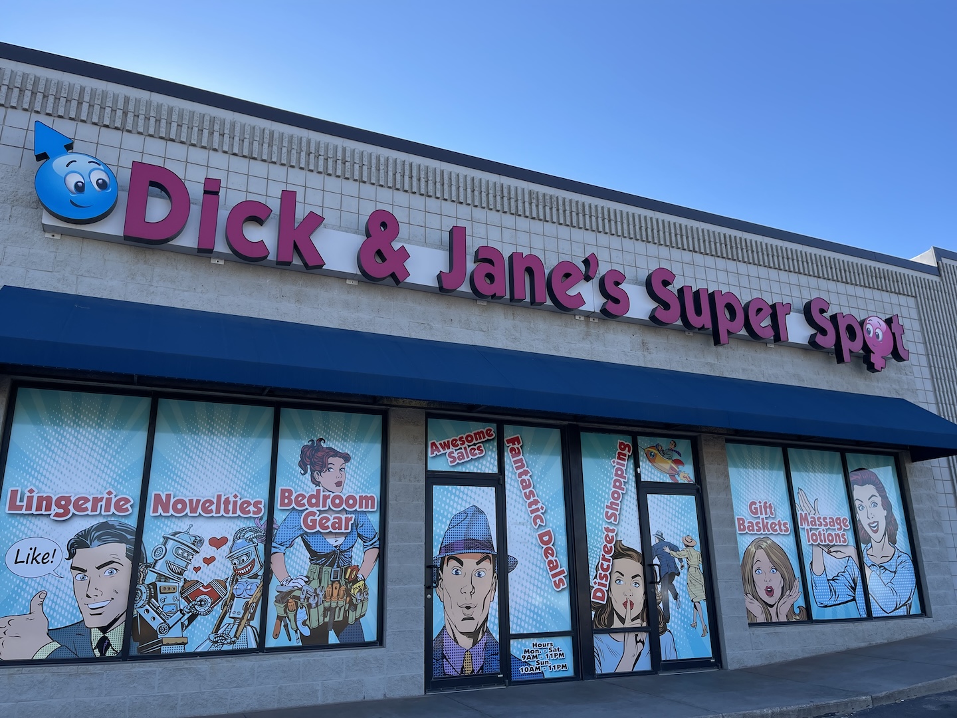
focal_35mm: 26
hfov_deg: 67.3
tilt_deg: +16.3
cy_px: 359
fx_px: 719
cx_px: 478
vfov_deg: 53.1
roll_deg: +1.7
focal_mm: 5.1
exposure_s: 1/1353
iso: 32
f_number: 1.6
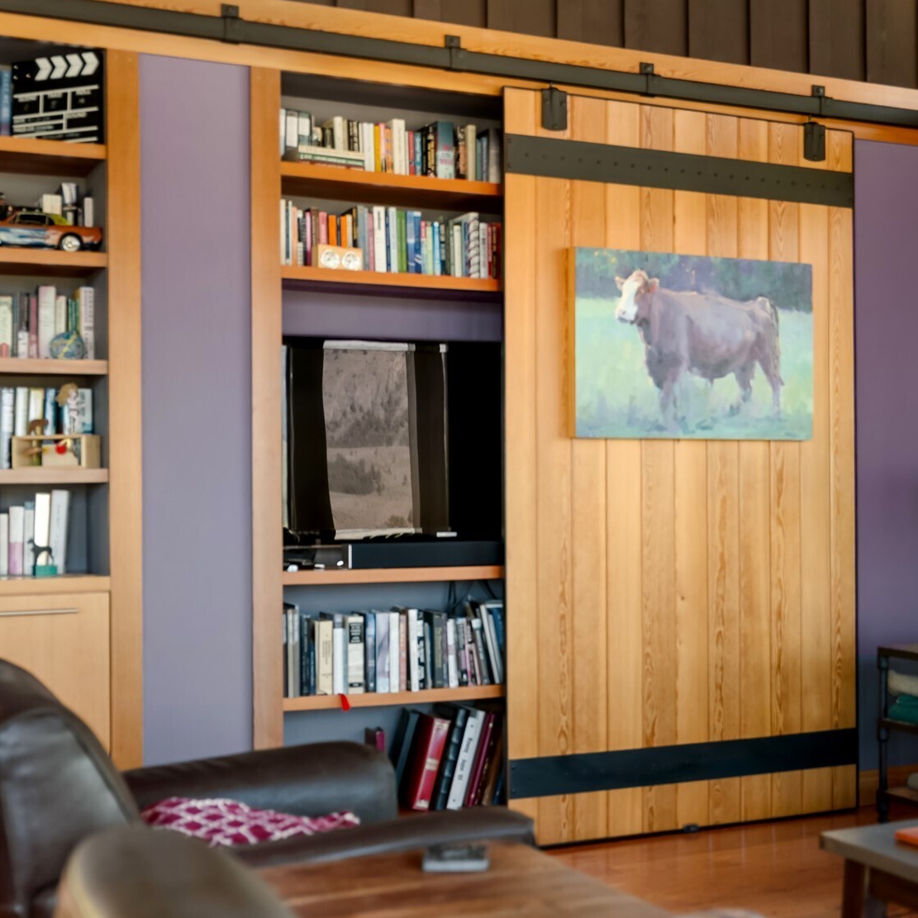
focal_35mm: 49
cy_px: 456
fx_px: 1456
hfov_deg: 34.7
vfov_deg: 35.0
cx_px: 605
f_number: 2.8
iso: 400
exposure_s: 1/2
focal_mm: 37.4
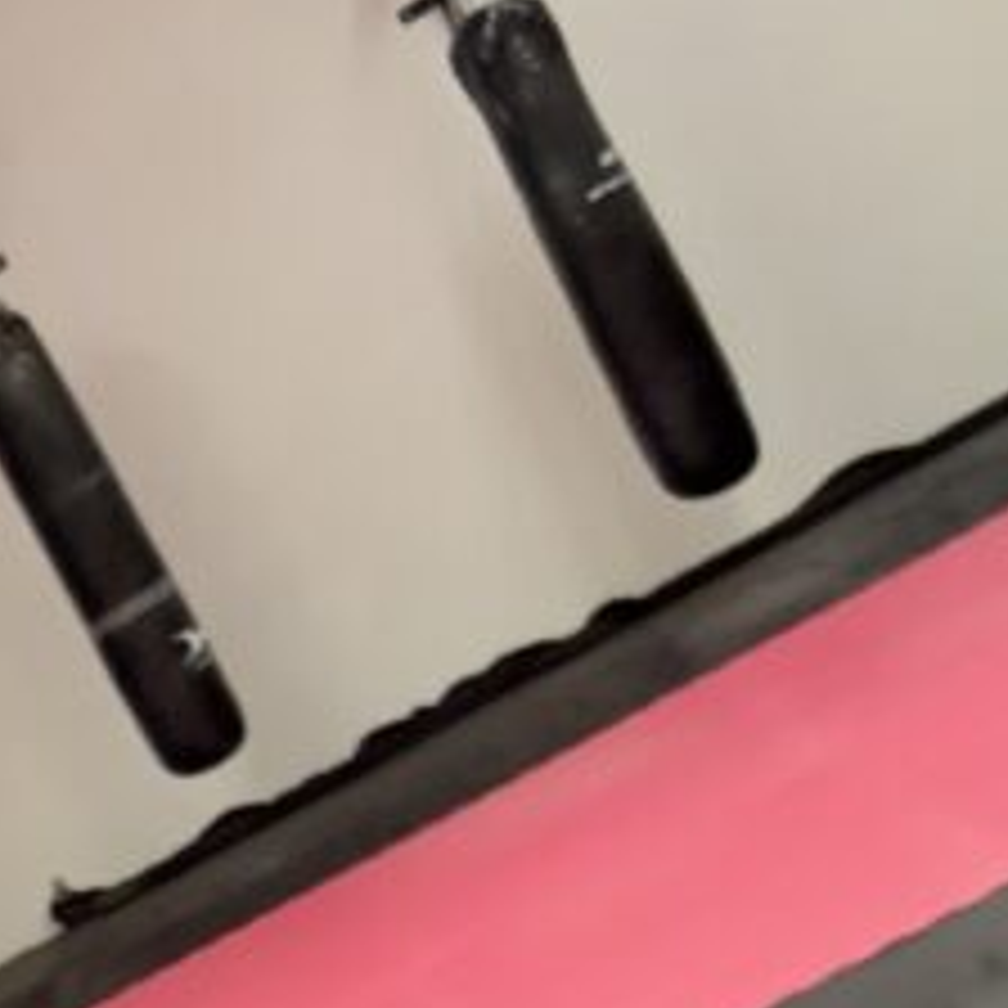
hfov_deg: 17.3
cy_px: 1534
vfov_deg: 16.9
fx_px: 3064
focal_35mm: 93
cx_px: -396
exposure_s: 1/50
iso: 250
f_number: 1.9
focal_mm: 2.69
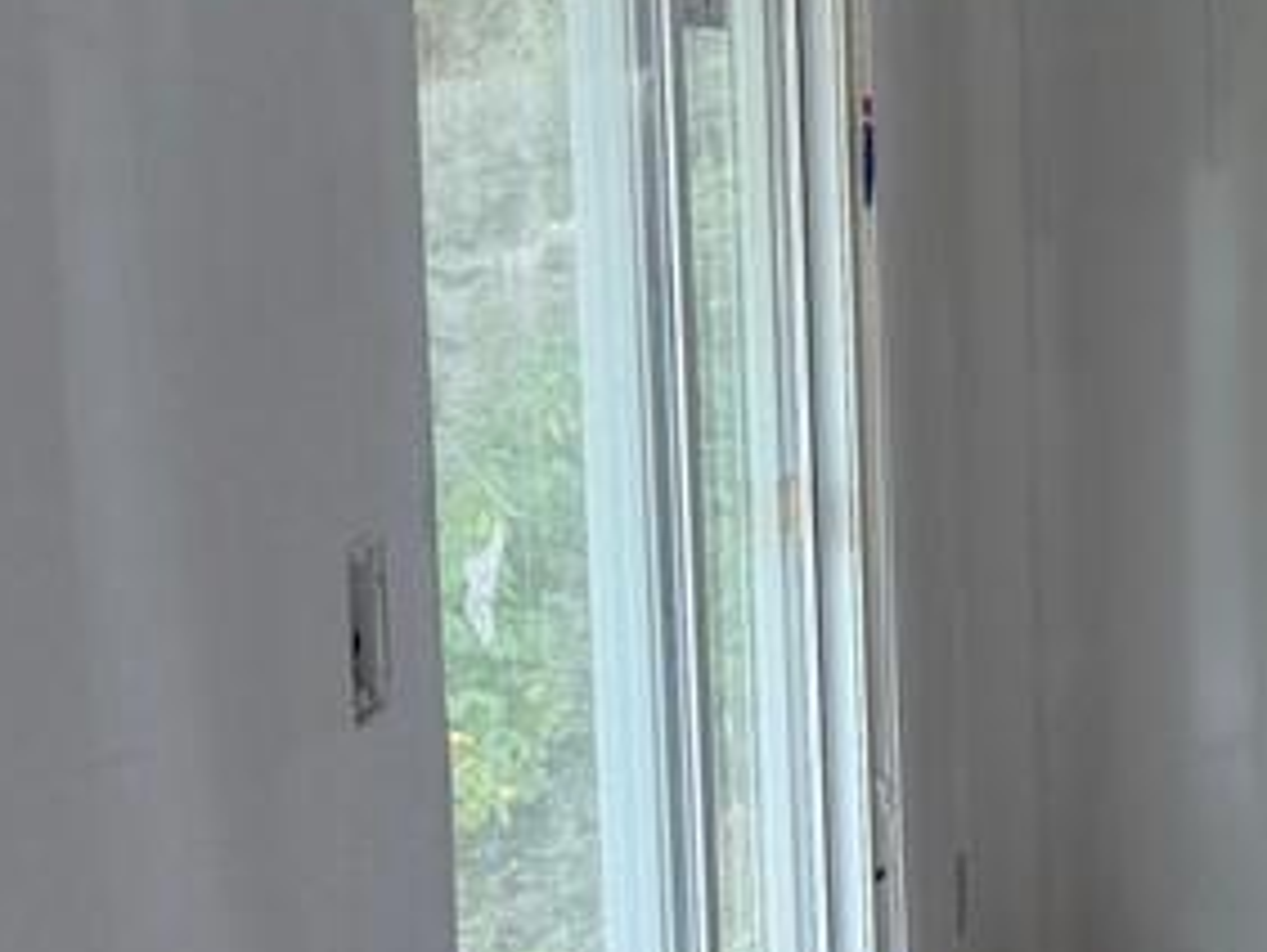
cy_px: 373
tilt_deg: -6.0
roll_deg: +0.0
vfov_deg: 17.0
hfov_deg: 18.1
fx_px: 3187
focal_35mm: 87
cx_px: 2242
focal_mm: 6.76
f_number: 1.78
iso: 160
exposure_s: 1/230
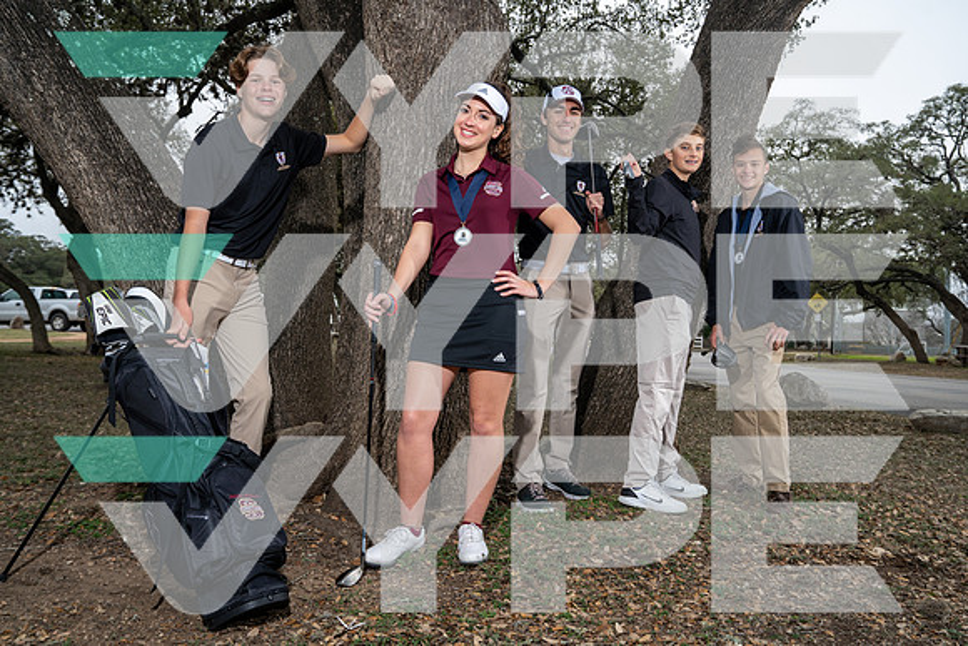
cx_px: 484
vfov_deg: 41.1
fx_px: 861
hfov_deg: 58.7
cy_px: 323
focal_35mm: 32
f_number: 6.3
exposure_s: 1/125
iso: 100
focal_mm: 32
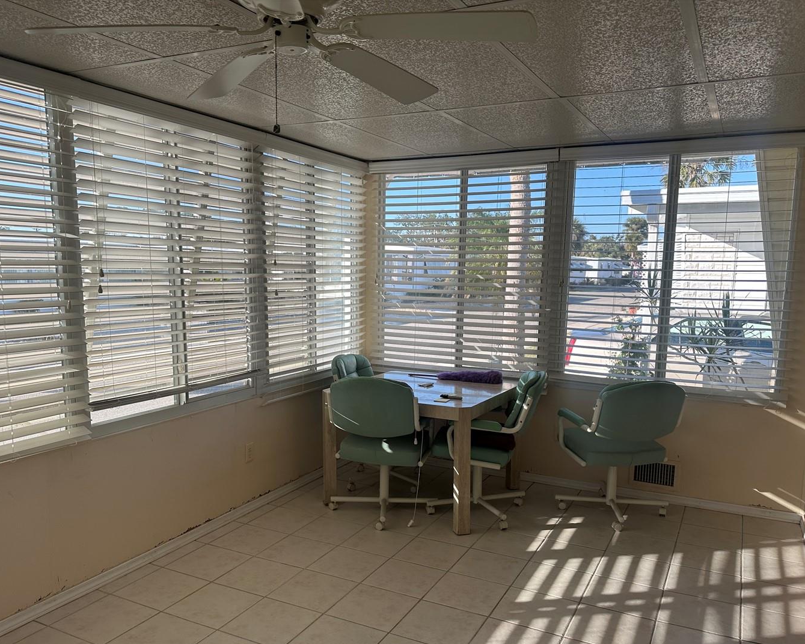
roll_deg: -0.8
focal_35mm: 28
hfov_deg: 62.2
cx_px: 382
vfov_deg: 51.4
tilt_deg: -7.4
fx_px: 667
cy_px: 360
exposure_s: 1/910
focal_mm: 6.86
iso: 80
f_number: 1.78
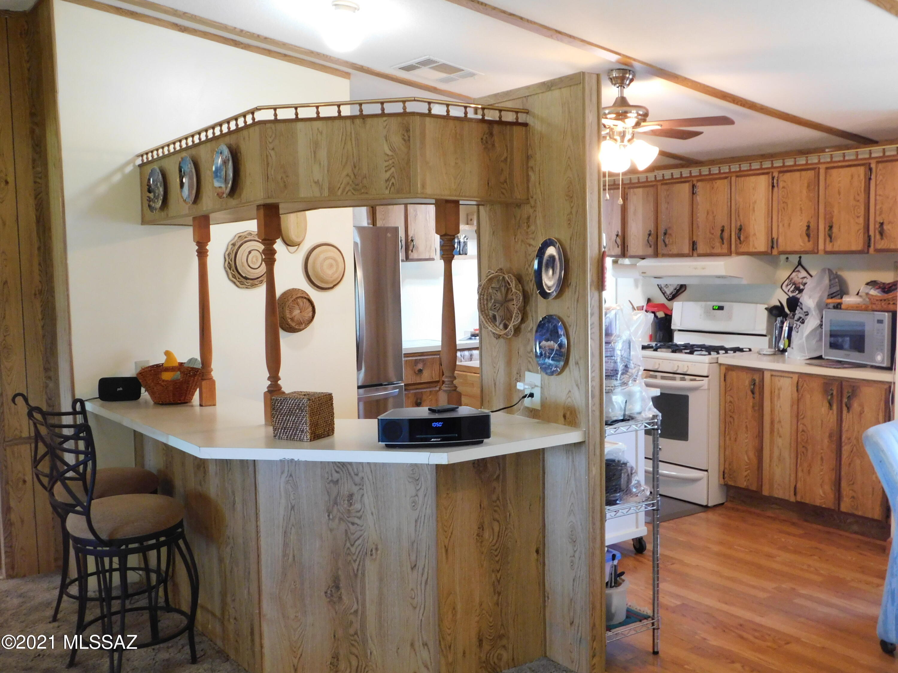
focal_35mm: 36
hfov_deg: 51.4
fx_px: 934
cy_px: 336
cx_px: 449
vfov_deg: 39.7
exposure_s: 1/15
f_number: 3.5
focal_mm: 6.3
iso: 400
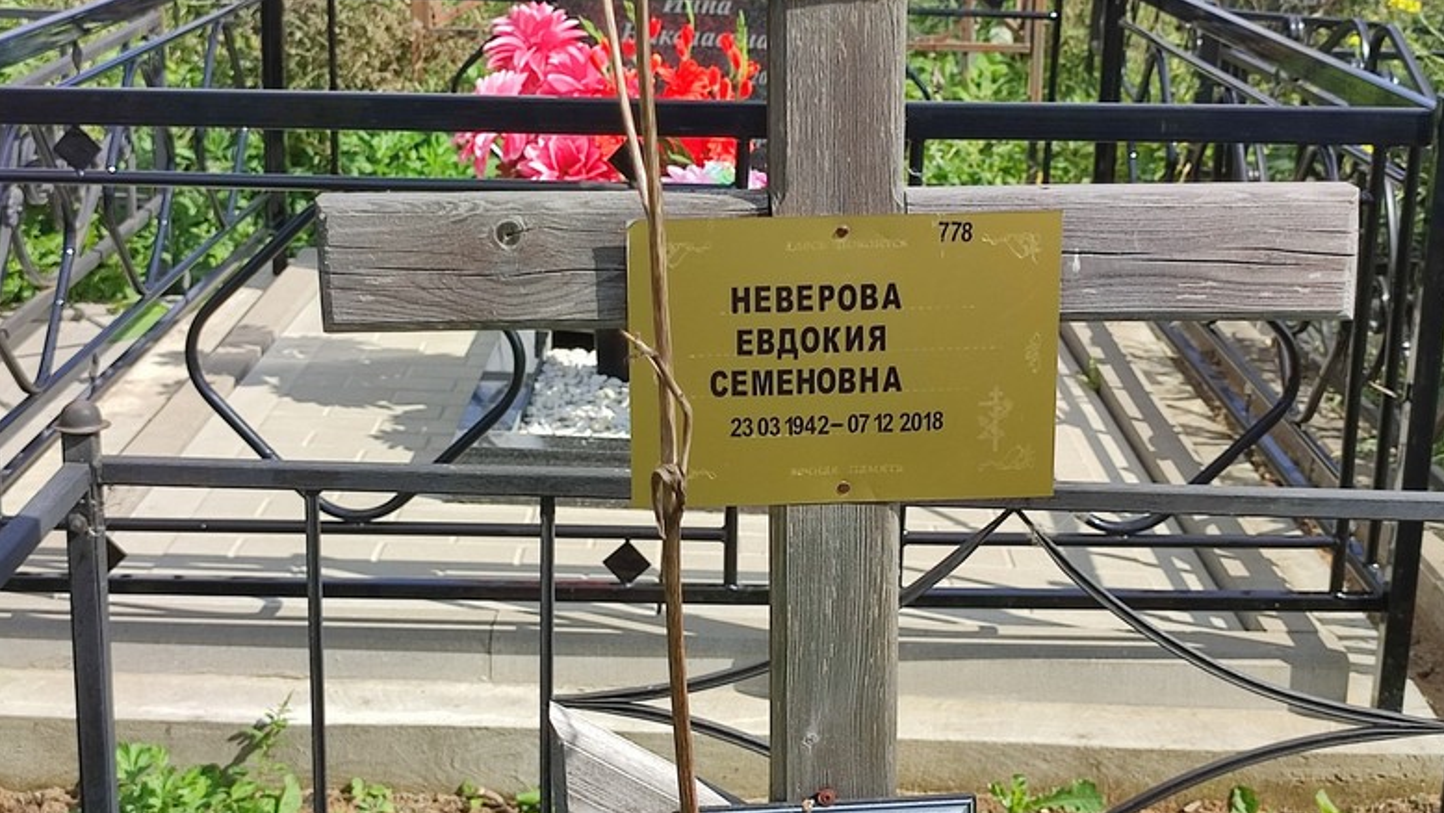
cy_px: 340
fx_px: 1072
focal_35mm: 28
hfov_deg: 67.9
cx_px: 709
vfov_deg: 41.4
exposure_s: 1/604
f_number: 1.9
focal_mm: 6.04
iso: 50
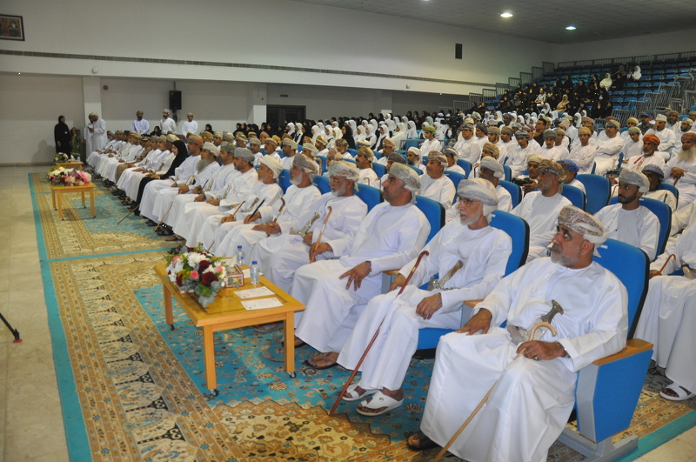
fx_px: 521
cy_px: 231
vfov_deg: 47.8
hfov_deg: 67.5
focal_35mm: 27
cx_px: 348
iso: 800
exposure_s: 1/60
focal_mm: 18
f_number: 3.5
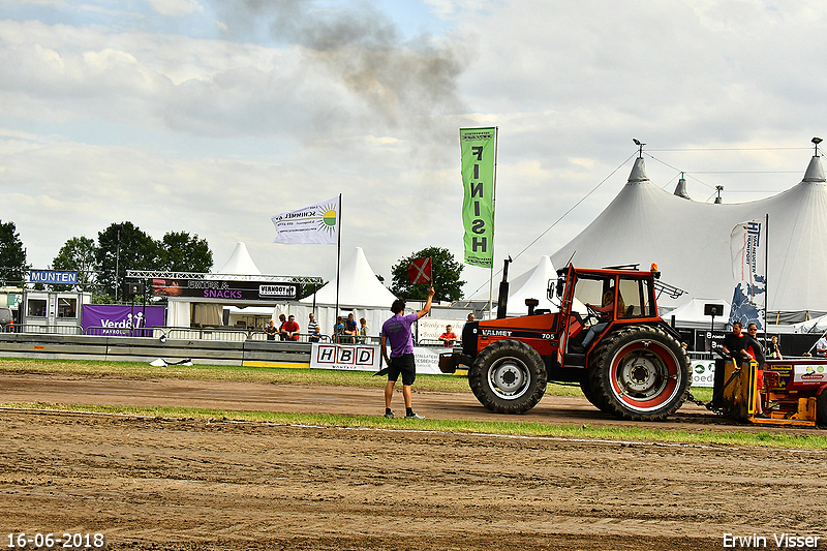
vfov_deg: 23.8
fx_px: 1309
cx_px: 414
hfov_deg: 35.1
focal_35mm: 57
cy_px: 276
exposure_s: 1/2000
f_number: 9
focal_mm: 38
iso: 500
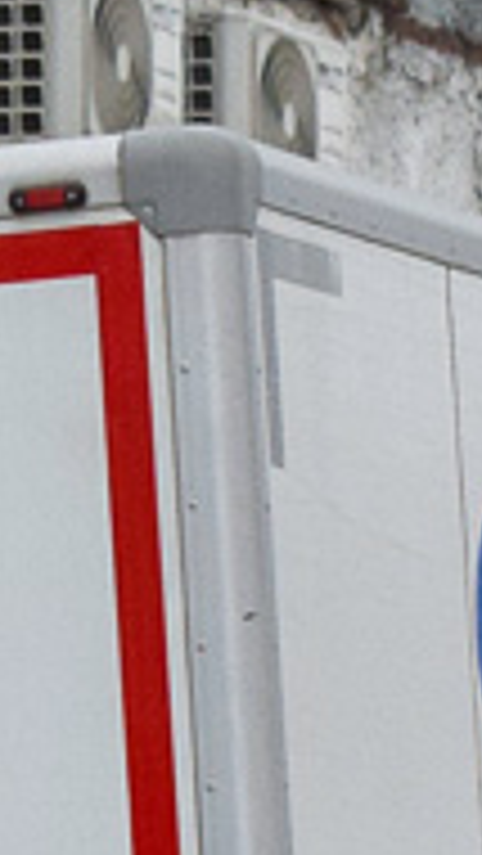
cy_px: 1305
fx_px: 8990
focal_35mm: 396
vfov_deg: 5.4
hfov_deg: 3.1
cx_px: 104
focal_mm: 40
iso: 800
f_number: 5.6
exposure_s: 1/800
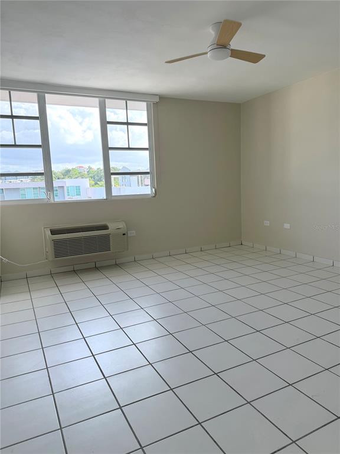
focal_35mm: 24
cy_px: 227
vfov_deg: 71.6
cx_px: 170
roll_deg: +3.0
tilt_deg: -8.9
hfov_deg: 56.8
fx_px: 314
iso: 100
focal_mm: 6.76
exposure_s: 1/507
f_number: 1.78
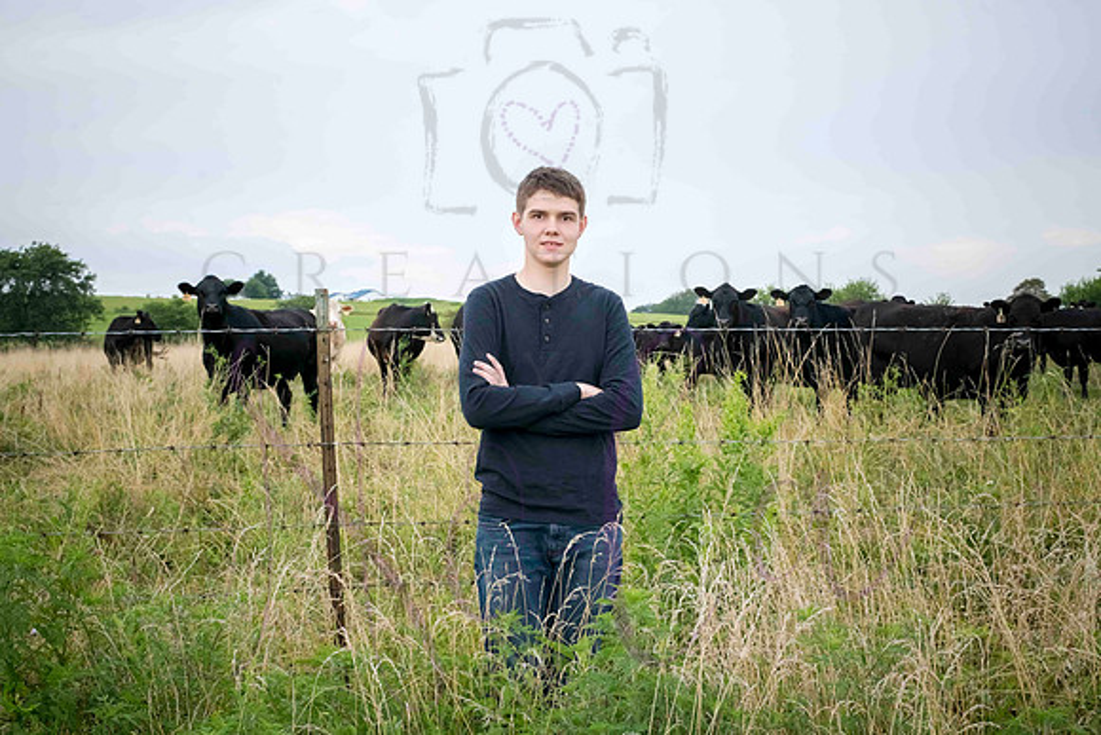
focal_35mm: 50
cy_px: 368
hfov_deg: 39.6
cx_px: 550
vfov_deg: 27.0
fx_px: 1529
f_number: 10
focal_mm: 50
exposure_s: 1/320
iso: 640
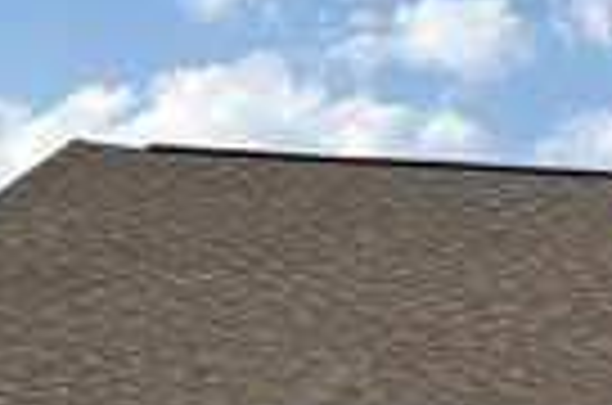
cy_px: 598
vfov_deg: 6.6
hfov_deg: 9.6
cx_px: 1112
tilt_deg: +6.0
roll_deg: -2.7
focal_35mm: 204
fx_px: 3460
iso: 50
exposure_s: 1/3623
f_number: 1.6
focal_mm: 5.96
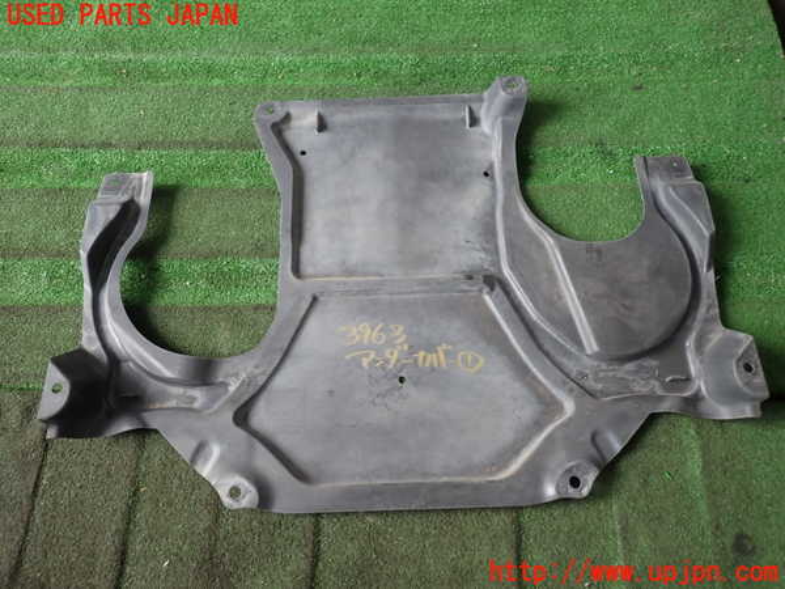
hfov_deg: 69.4
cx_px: 392
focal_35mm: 25
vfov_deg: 54.9
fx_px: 567
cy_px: 294
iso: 160
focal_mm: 4.5
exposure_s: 1/60
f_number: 2
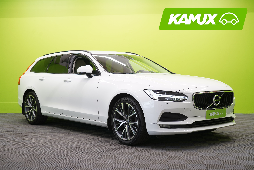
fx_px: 339
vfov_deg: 28.1
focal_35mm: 48
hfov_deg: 41.1
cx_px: 127
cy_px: 85
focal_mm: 48
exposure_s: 1/30
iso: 400
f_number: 5
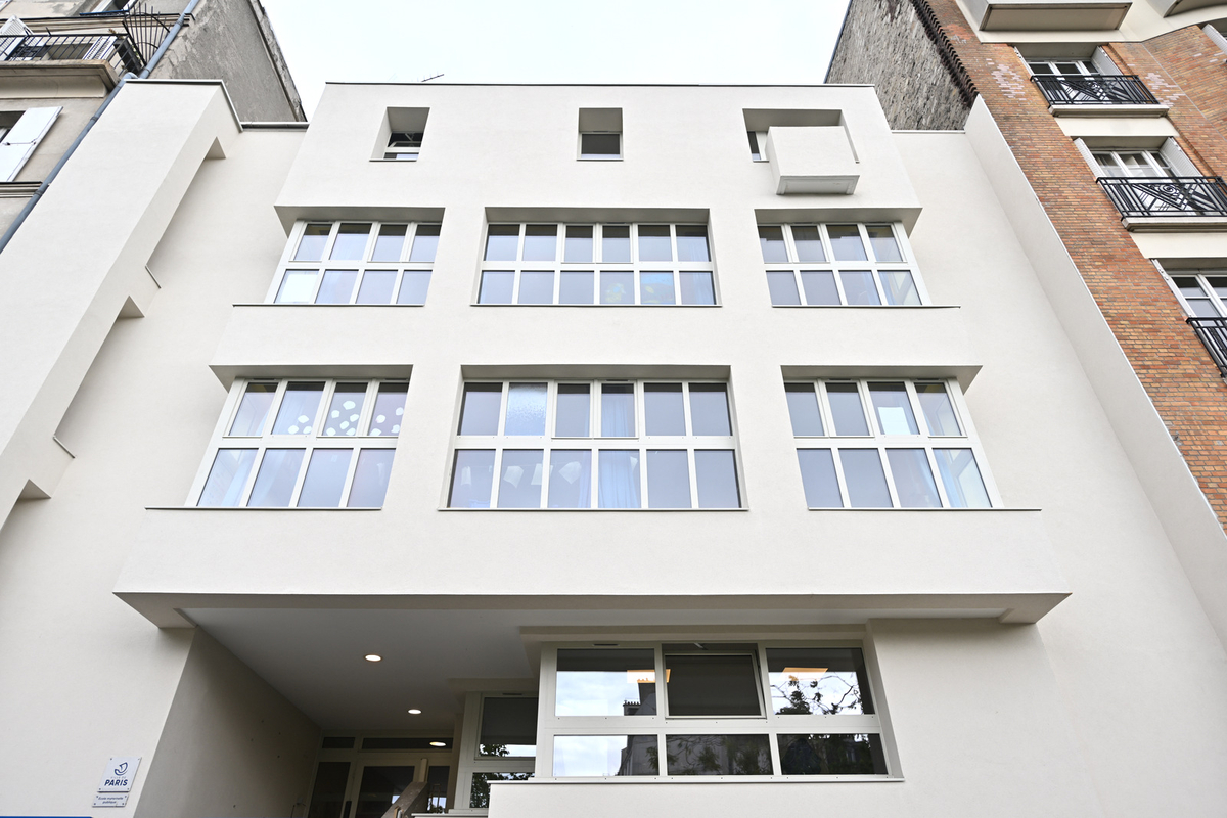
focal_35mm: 22
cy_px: 409
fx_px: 750
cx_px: 614
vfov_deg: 57.2
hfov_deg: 78.6
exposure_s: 1/400
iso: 64
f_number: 3.5
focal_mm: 22
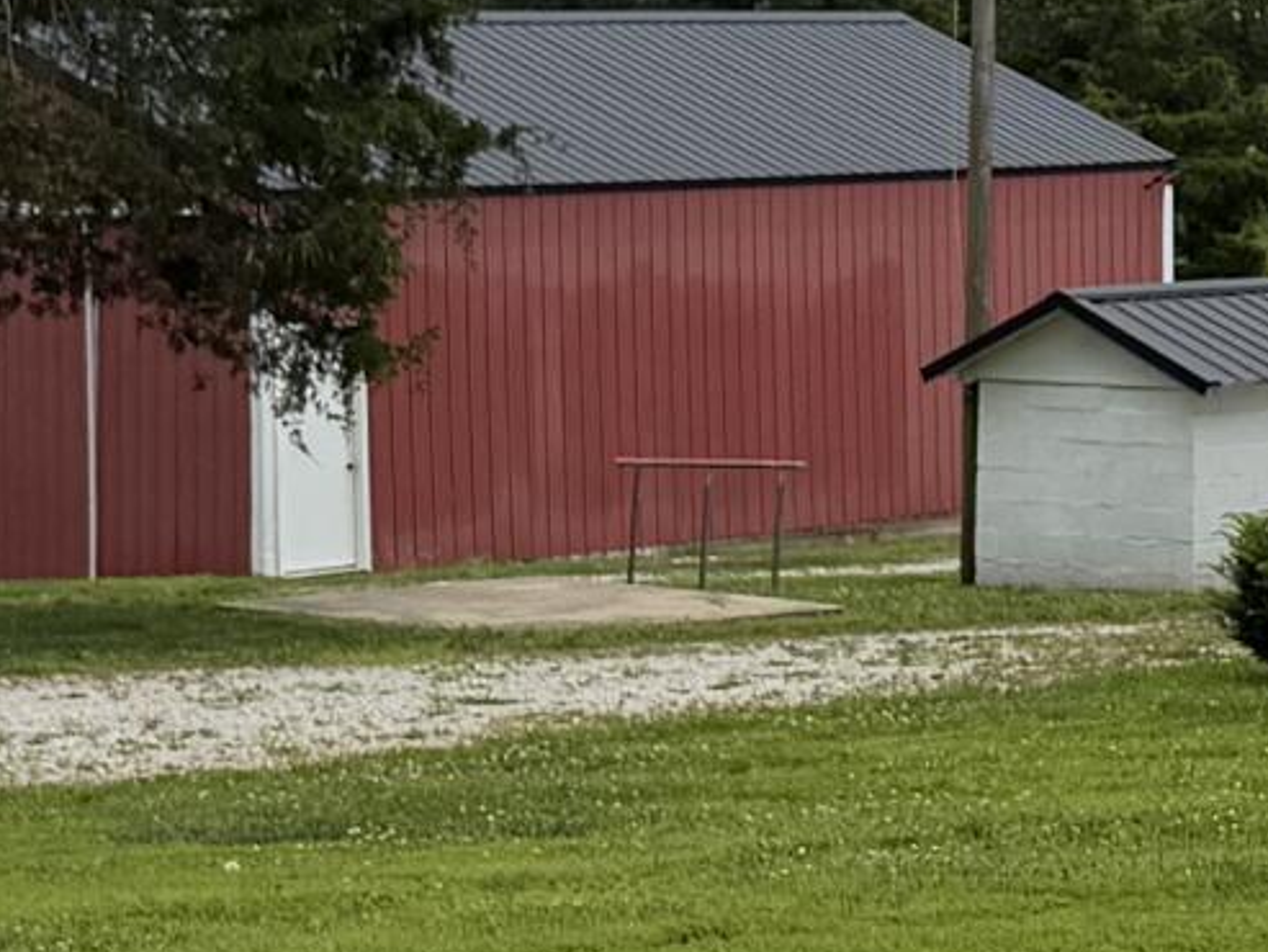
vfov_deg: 10.1
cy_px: 260
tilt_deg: -3.1
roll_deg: +0.9
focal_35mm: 146
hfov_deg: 13.2
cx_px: 1461
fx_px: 5349
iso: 80
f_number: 1.78
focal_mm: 6.76
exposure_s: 1/7353
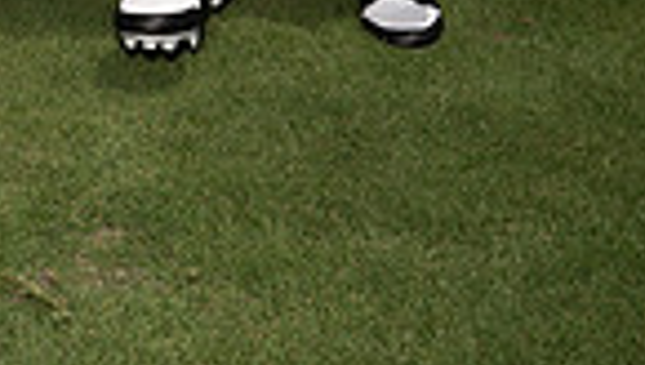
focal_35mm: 120
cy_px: -619
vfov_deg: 8.8
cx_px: 200
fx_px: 2055
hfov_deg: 17.8
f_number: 14
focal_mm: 37
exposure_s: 1/250
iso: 100
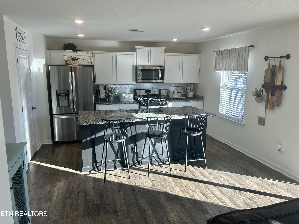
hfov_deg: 67.3
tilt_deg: -8.7
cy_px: 112
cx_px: 150
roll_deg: -0.6
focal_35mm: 26
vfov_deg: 53.1
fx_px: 225
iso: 40
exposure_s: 1/233
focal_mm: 5.7
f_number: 1.5
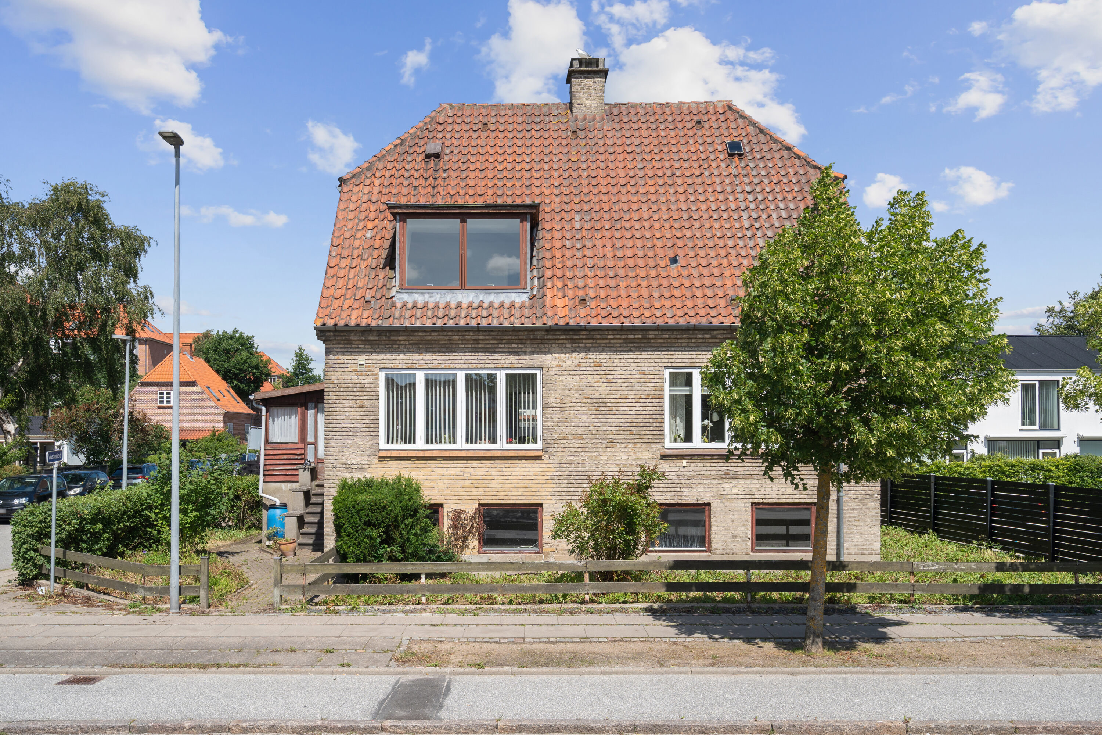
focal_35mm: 31
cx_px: 551
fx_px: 949
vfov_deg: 42.3
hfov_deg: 60.3
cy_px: 368
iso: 160
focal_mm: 31
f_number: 10
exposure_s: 1/250
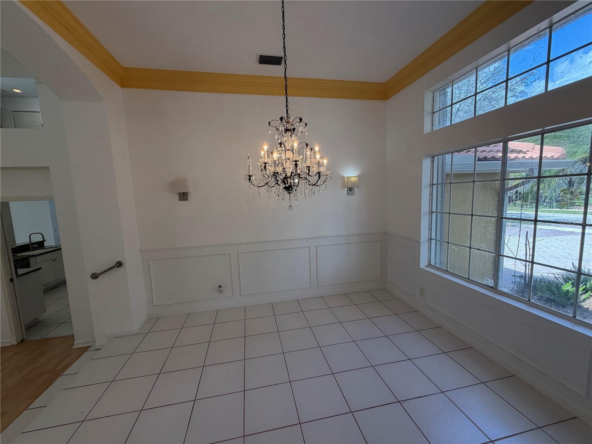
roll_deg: +2.1
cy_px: 222
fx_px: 239
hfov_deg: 102.1
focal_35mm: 14
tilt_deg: -6.7
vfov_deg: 85.7
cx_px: 296
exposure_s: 1/232
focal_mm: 2.22
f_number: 2.2
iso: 64
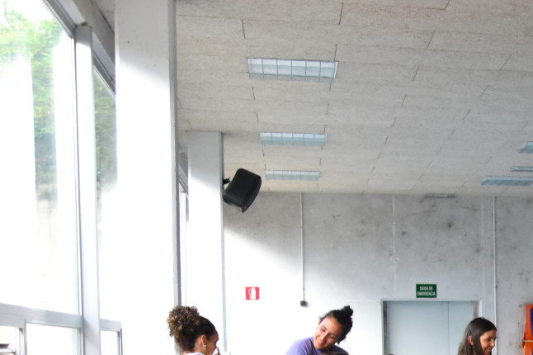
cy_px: 408
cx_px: 813
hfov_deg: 18.4
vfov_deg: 13.7
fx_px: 1443
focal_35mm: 98
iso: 800
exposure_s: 1/125
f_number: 6.3
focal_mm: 21
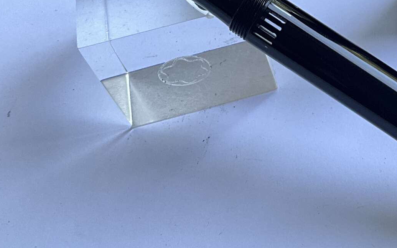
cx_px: 316
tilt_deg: -52.1
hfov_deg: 26.6
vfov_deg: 16.4
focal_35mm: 76
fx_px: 822
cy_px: -53
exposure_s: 1/122
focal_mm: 3
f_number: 1.8
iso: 64
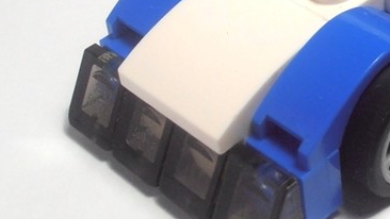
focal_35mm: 99
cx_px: 396
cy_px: -35
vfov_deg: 12.0
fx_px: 1024
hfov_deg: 20.8
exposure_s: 1/60
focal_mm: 6.61
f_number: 3.9
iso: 80
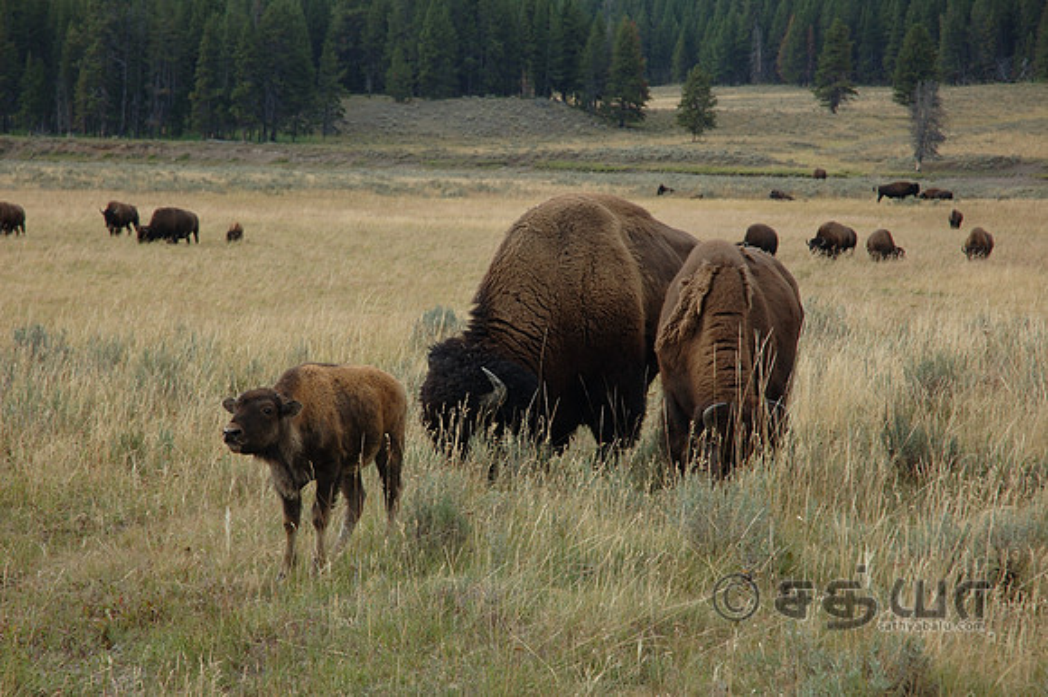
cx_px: 524
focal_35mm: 105
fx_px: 3055
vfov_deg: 13.0
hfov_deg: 19.5
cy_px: 348
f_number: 7.1
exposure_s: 1/200
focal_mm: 70
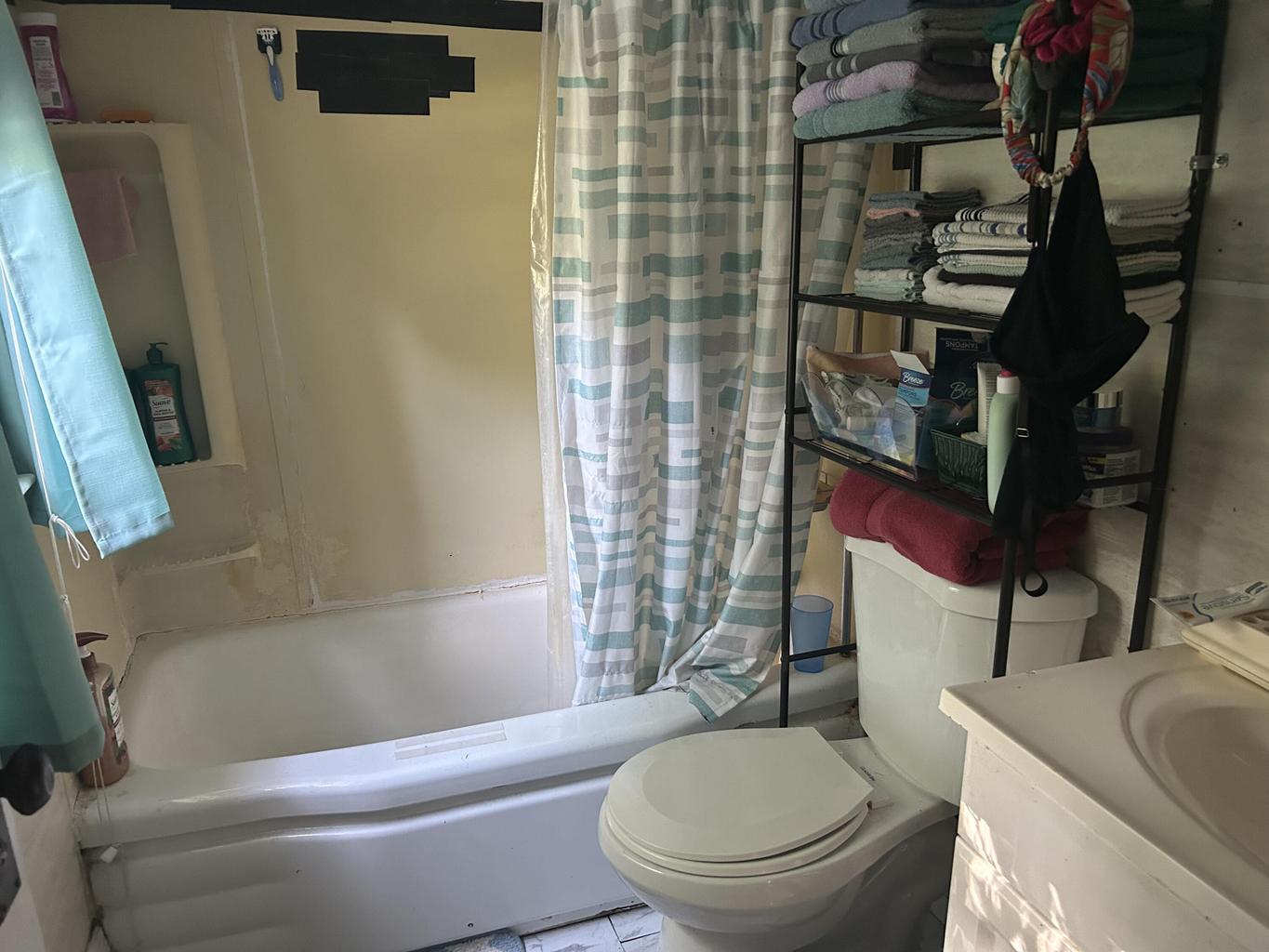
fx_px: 953
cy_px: 476
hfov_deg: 67.3
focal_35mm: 26
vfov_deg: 53.1
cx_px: 634
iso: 400
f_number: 1.5
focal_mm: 5.7
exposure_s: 1/60
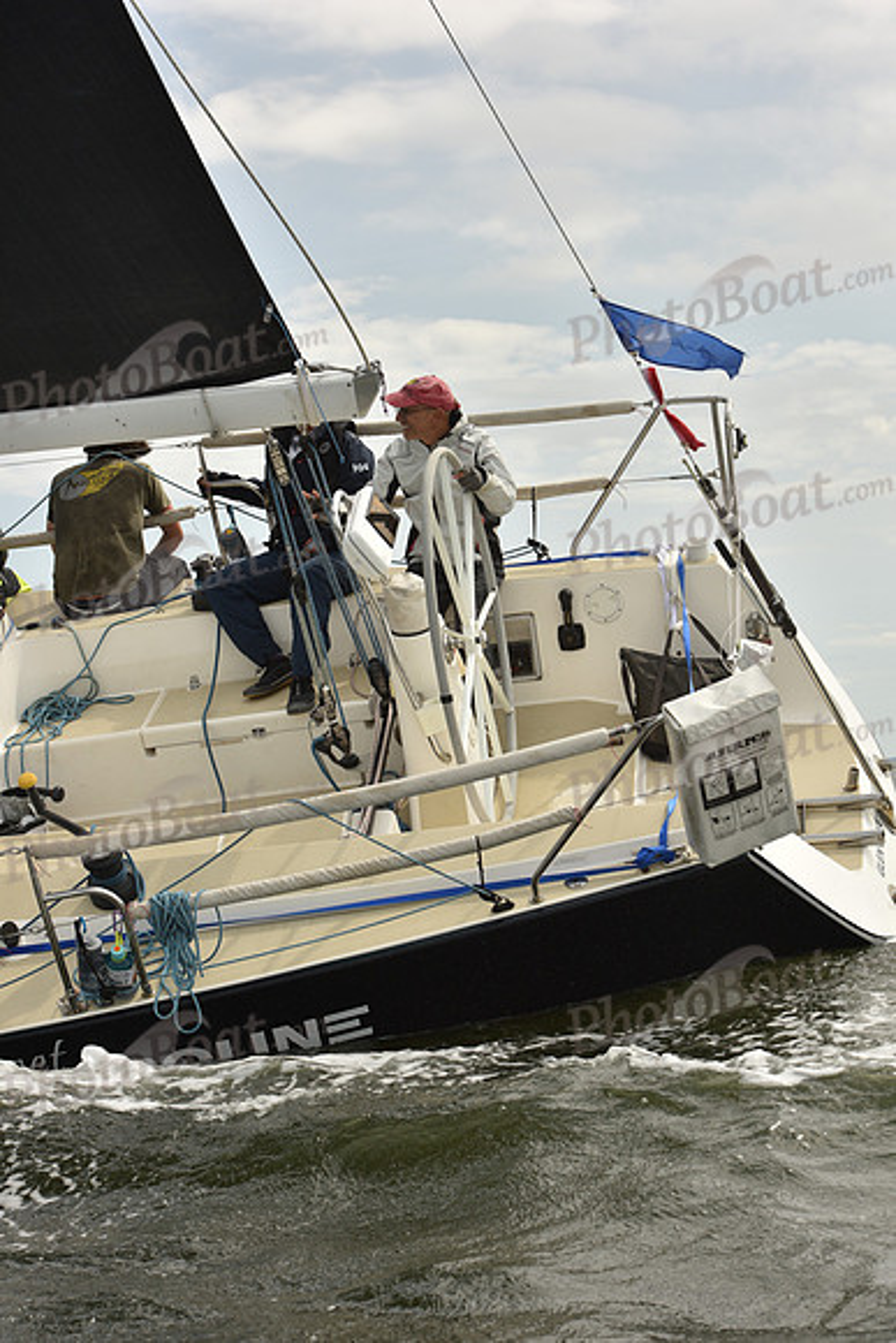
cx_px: 448
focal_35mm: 70
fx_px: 2612
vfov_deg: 28.8
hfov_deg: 19.5
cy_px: 672
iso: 250
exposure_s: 1/800
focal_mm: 70
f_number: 9
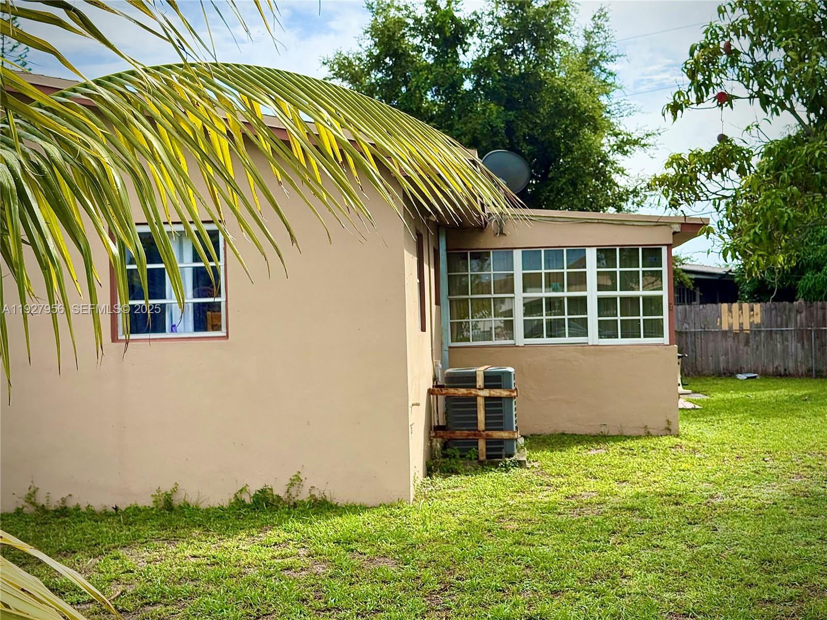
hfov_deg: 39.7
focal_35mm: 48
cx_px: 414
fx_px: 1147
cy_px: 310
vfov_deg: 30.3
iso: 100
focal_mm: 6.76
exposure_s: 1/2667
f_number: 1.78
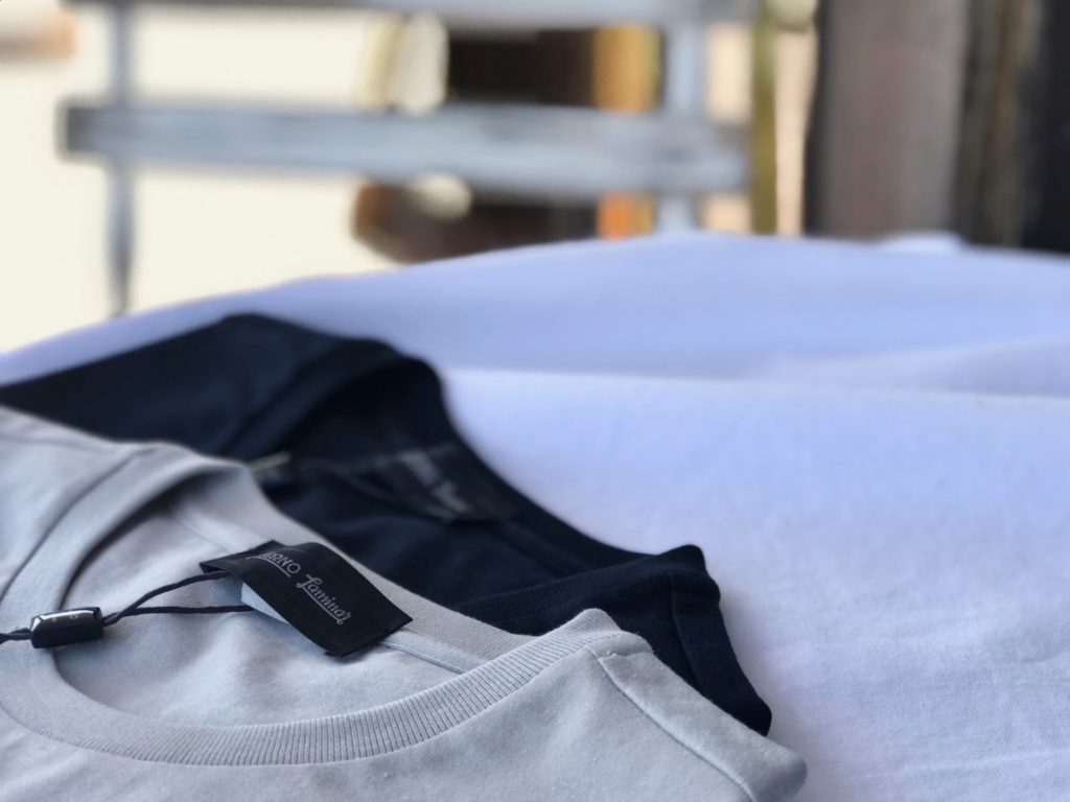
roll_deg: +1.3
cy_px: 401
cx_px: 535
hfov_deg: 33.8
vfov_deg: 25.7
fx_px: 1762
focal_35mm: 57
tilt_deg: -19.9
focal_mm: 6.6
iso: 20
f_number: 2.8
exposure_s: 1/217
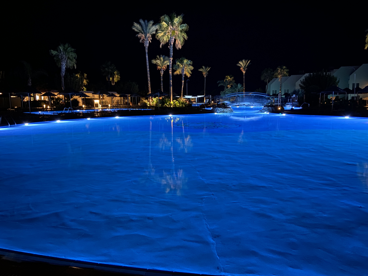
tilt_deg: -8.0
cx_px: 184
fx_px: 276
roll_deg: +1.3
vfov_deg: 53.1
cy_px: 138
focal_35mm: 26
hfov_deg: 67.3
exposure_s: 1/8
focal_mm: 4.25
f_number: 1.8
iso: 640
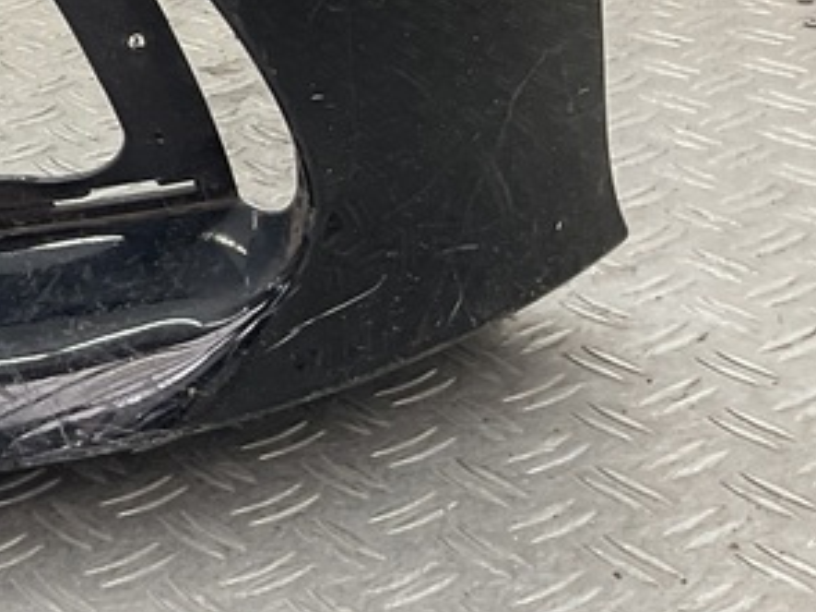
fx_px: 2333
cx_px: -517
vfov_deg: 14.2
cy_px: -249
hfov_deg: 17.2
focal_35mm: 99
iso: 32
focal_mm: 3
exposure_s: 1/100
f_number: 1.8
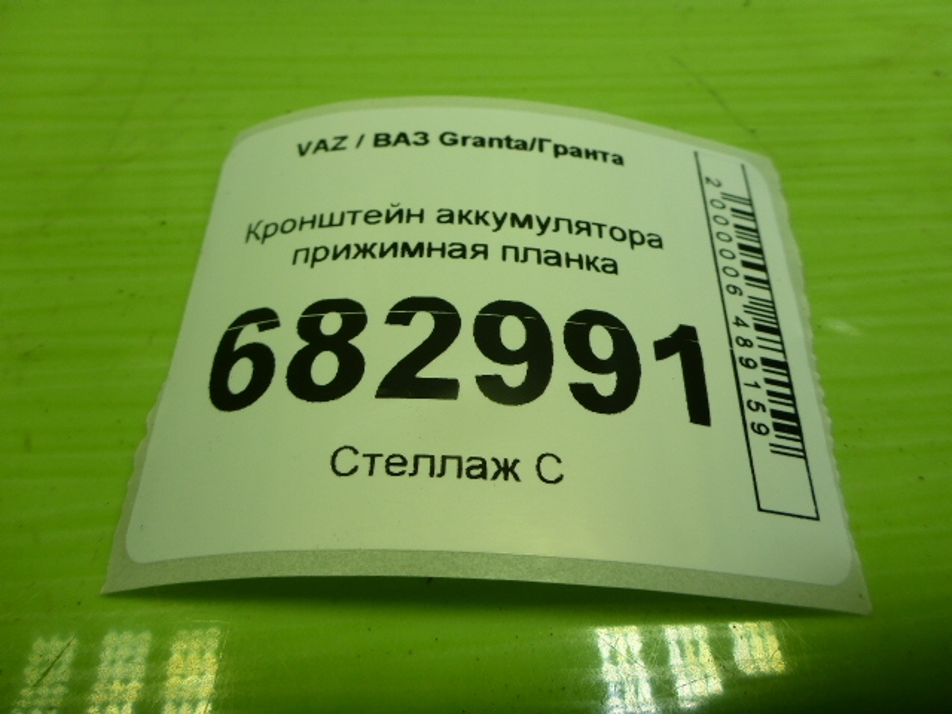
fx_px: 770
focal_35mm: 28
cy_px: 357
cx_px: 476
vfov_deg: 49.7
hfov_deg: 63.4
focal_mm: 4.9
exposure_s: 1/640
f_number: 3.3
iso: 100
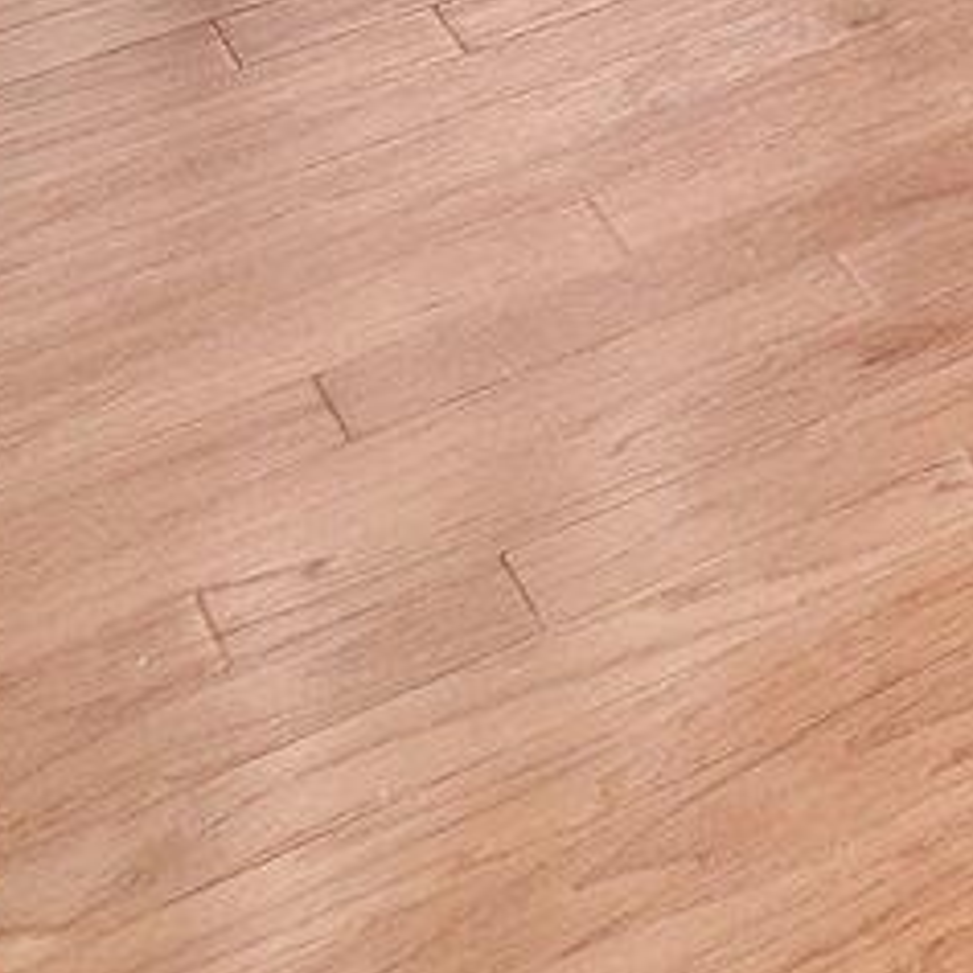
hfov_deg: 11.1
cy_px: -1884
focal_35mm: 107
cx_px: 2829
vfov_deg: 11.0
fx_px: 3403
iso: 400
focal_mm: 7
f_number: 4
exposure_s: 1/60
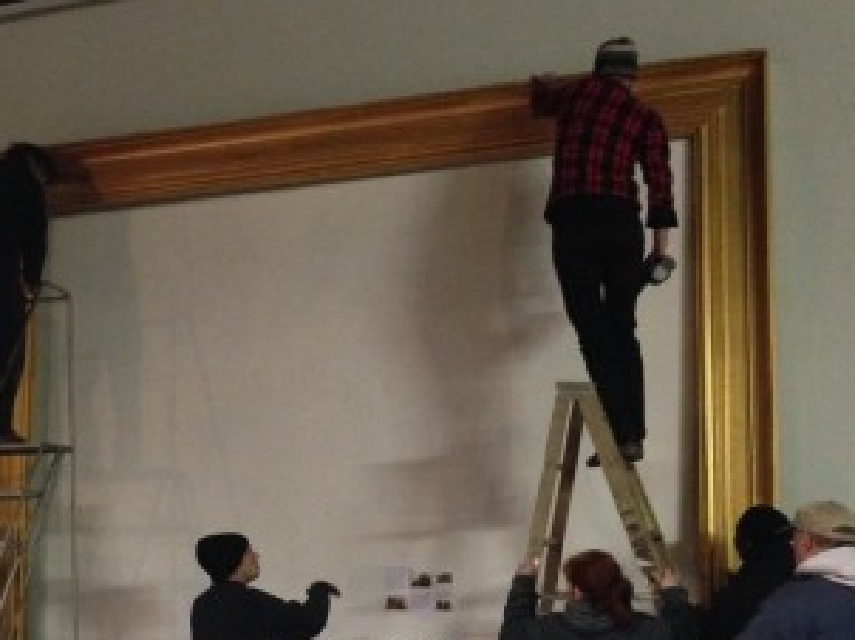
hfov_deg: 35.2
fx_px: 1333
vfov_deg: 26.7
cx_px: 286
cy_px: 476
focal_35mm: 54
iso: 800
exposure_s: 1/15
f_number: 2.4
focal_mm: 4.12
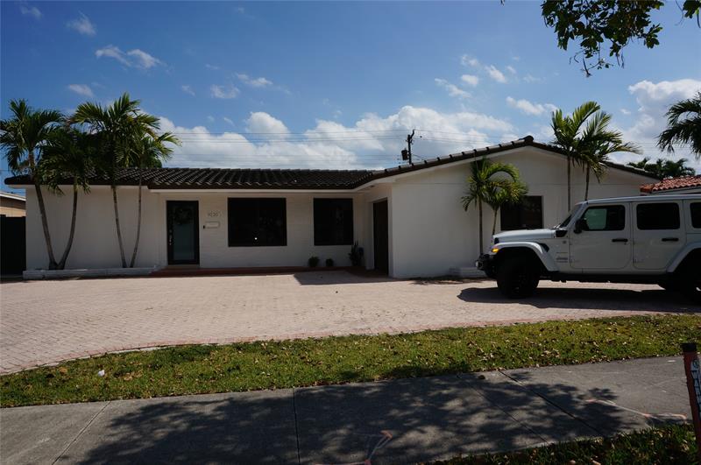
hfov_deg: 73.8
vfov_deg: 53.0
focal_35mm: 24
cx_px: 350
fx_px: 467
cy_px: 232
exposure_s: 1/160
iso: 100
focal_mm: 16
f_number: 16
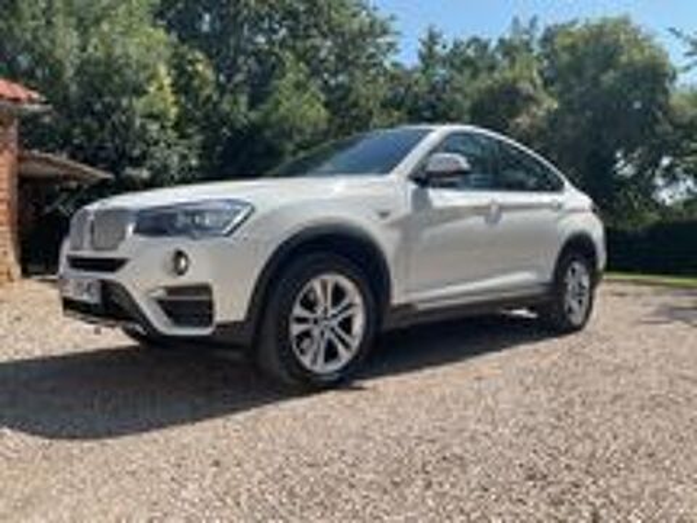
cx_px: 348
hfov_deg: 61.7
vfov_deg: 48.2
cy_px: 262
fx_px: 584
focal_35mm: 29
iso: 16
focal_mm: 3
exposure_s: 1/1786
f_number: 1.8
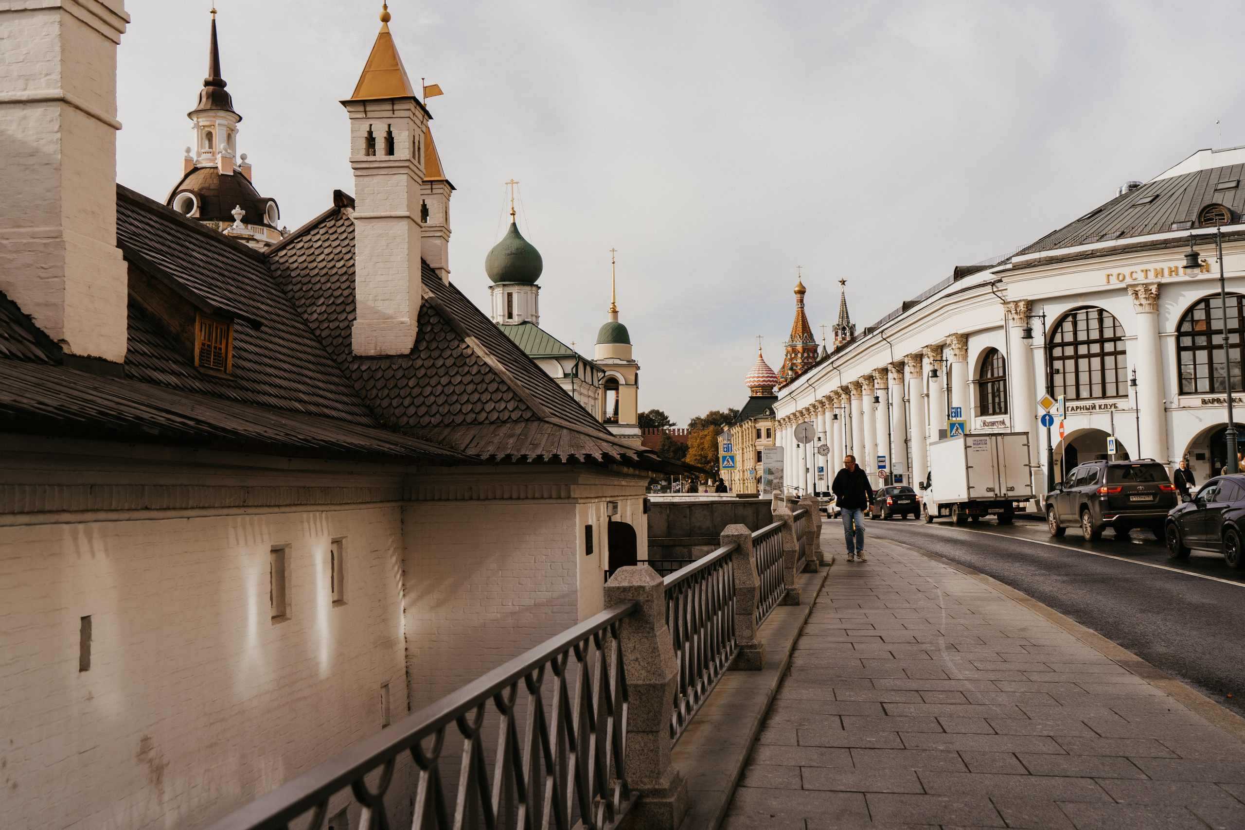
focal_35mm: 35
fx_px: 1210
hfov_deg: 54.4
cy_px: 415
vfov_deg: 37.9
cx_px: 622
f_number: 4
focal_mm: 35
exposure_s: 1/500
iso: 100
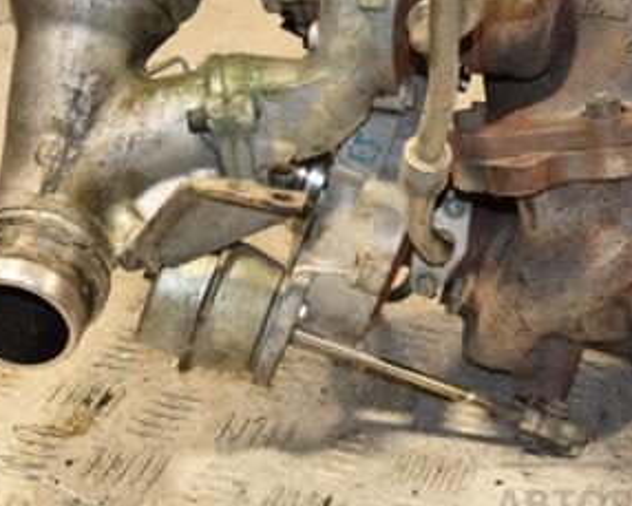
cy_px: 119
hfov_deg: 16.2
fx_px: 2208
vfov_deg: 13.0
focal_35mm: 118
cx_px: 453
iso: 800
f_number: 4.8
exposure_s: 1/160
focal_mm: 40
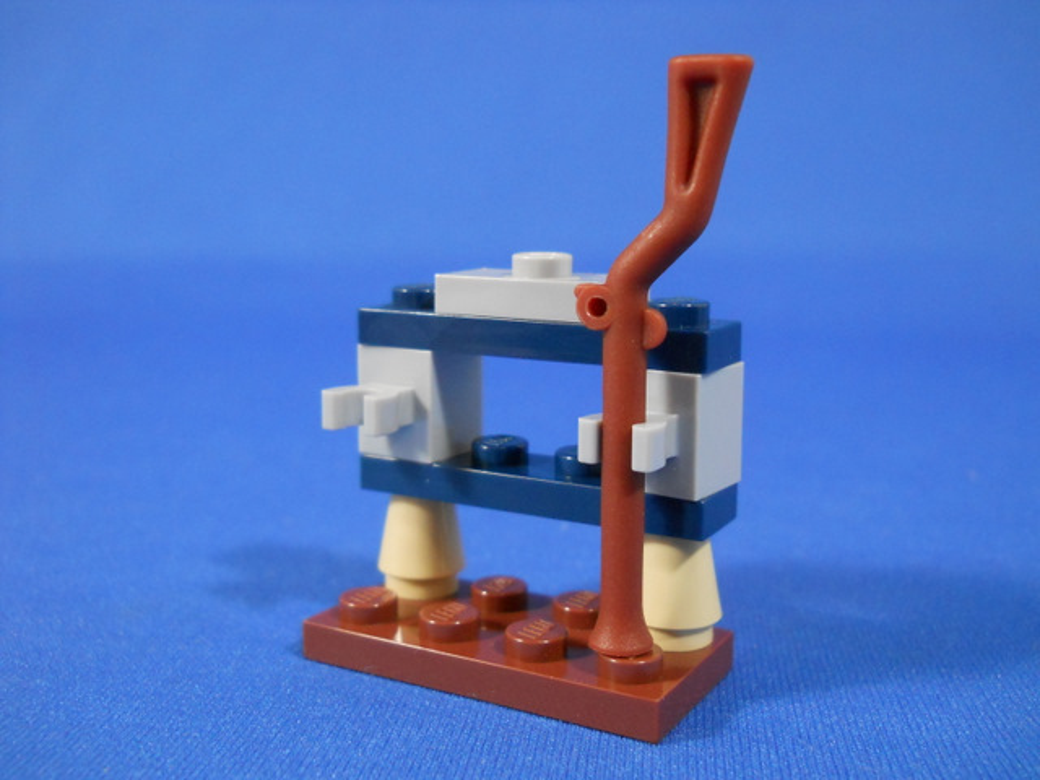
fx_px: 1232
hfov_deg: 45.8
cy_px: 390
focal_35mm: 41
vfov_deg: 35.1
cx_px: 520
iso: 400
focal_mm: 6.72
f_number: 3.1
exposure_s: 1/30
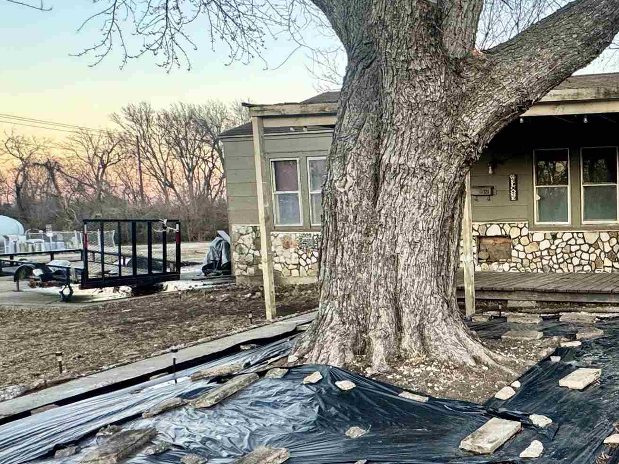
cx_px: 607
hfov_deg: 47.0
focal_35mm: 33
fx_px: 590
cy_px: 264
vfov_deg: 42.8
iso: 200
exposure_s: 1/99
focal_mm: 2.22
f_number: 2.2
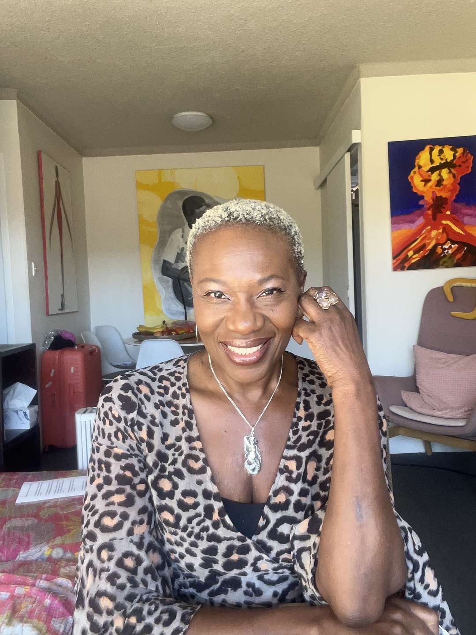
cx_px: 238
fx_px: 550
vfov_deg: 60.0
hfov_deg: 46.8
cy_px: 318
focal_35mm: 30
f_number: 2.2
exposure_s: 1/60
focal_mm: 2.71
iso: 100
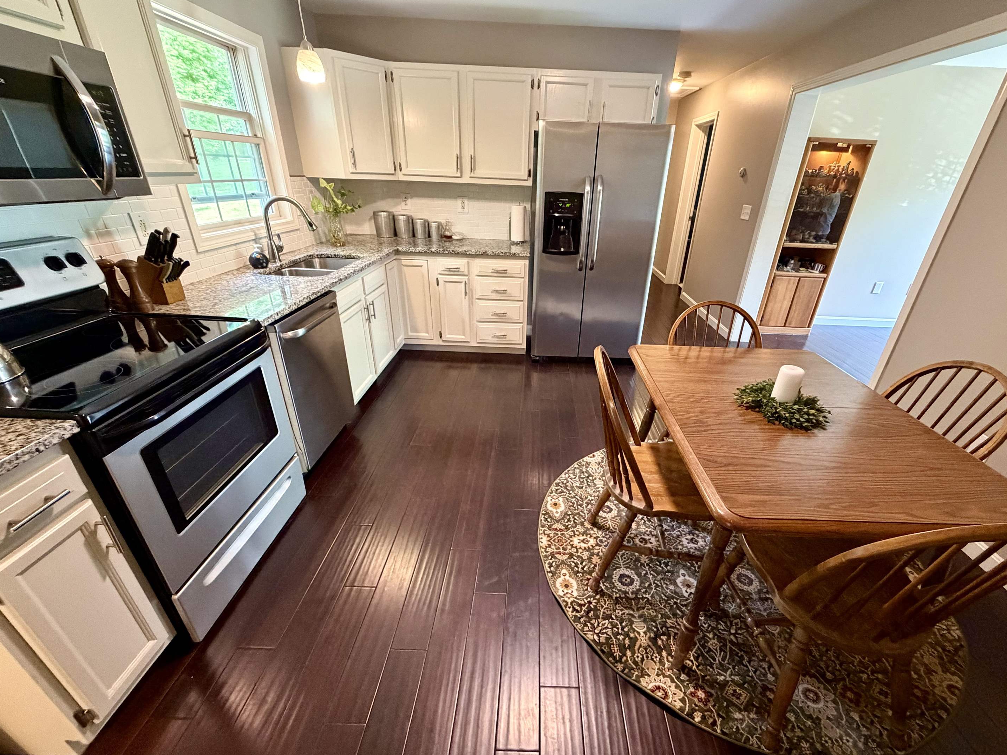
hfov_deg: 98.0
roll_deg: -1.5
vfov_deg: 81.7
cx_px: 537
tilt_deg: -27.1
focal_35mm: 15
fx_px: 436
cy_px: 396
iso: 500
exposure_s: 1/60
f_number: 2.2
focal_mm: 2.22
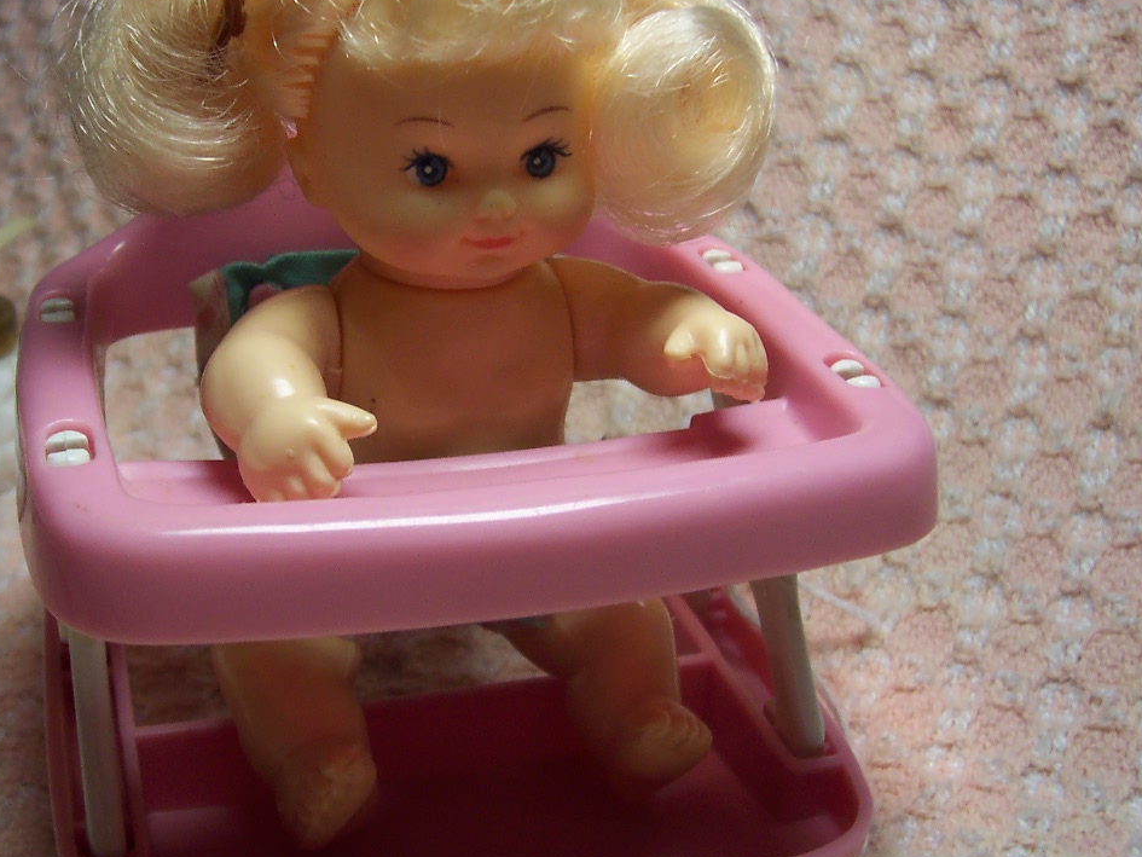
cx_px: 439
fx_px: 1551
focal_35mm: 47
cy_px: 419
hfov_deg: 40.2
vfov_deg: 30.9
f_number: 2.8
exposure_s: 1/60
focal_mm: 5.6
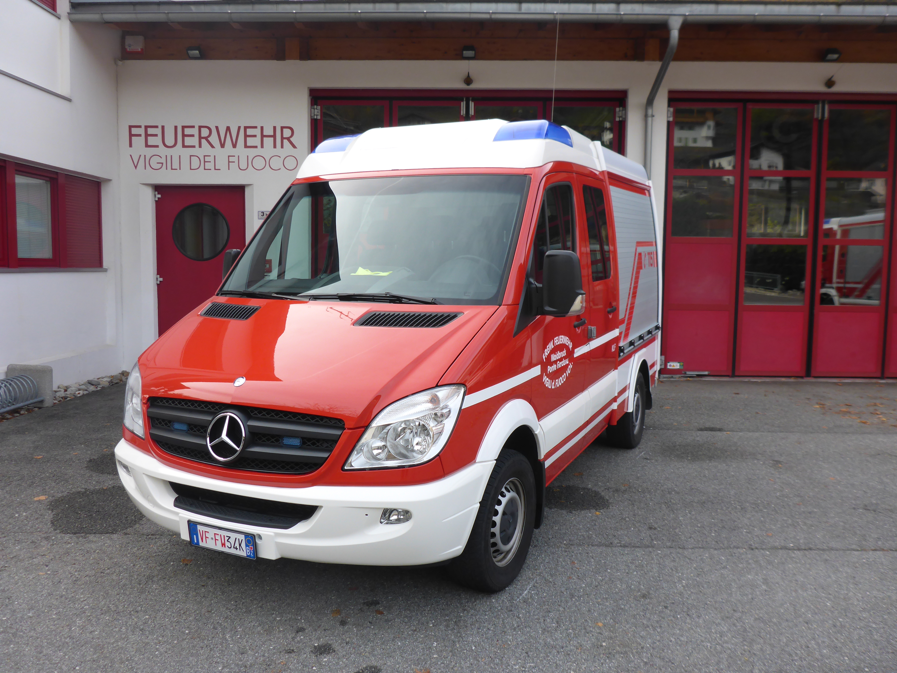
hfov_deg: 63.4
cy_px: 336
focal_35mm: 28
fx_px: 726
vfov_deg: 49.7
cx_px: 448
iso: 100
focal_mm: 4.9
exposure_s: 1/200
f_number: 3.3
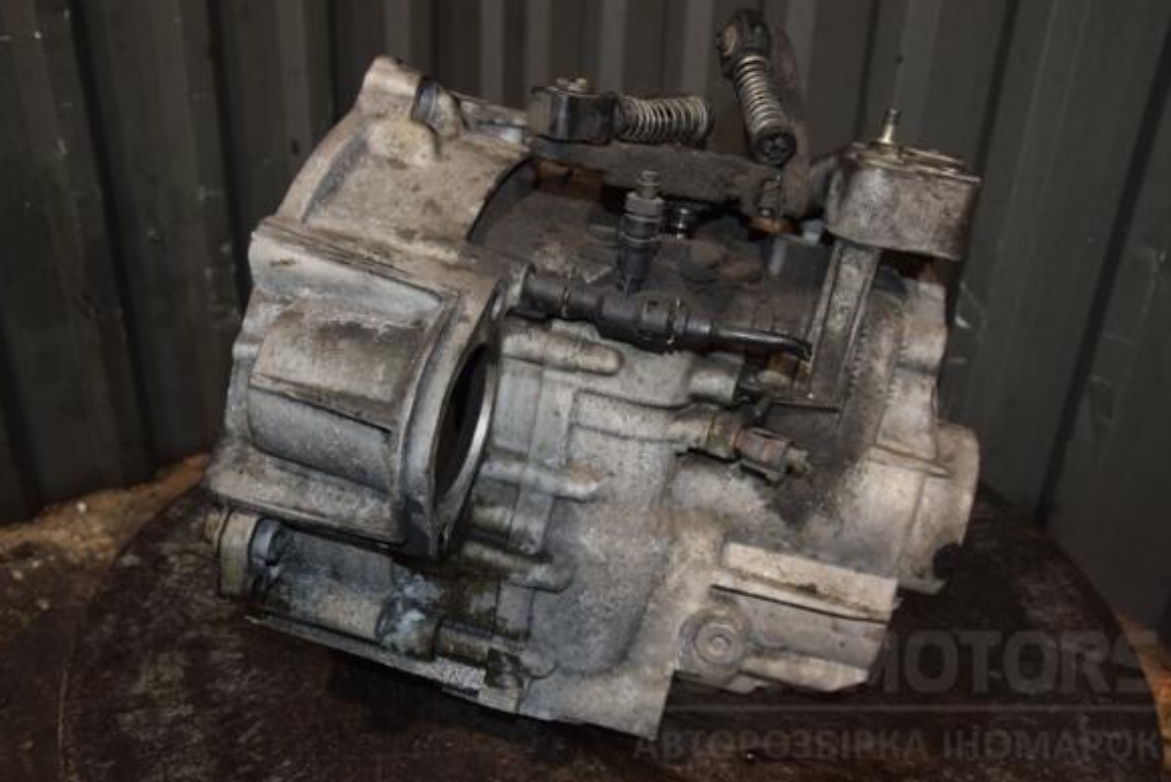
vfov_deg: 40.6
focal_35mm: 33
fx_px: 1058
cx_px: 595
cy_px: 393
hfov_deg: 57.9
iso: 800
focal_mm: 21
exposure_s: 1/60
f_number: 5
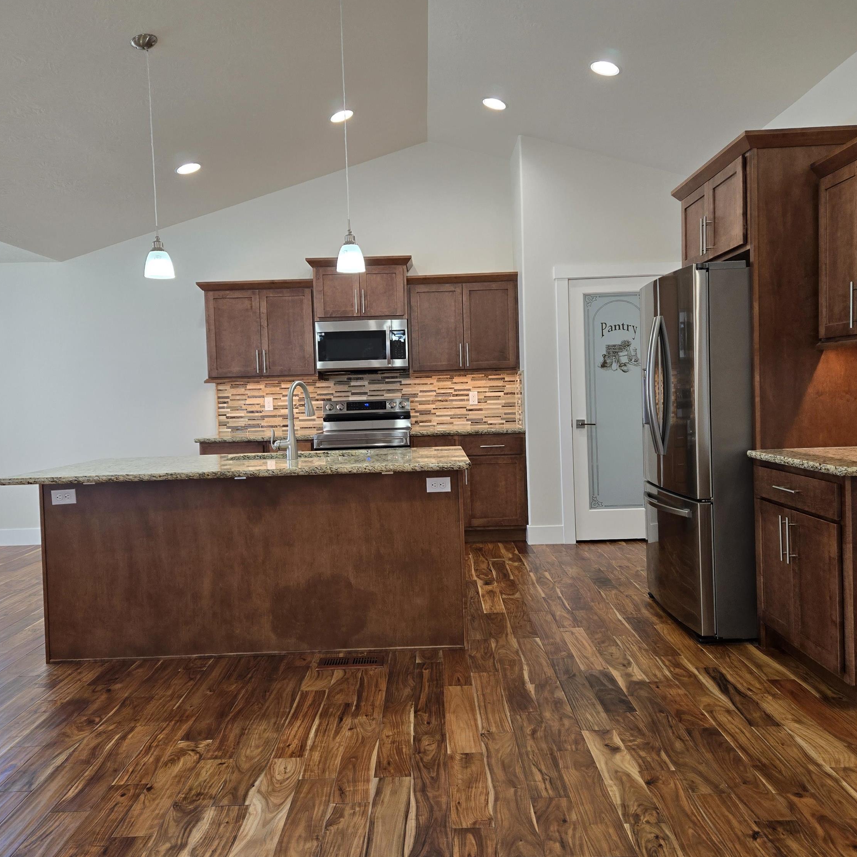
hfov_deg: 57.3
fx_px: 784
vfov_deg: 57.3
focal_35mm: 28
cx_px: 425
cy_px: 420
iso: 100
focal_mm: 5.4
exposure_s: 1/120
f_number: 1.8
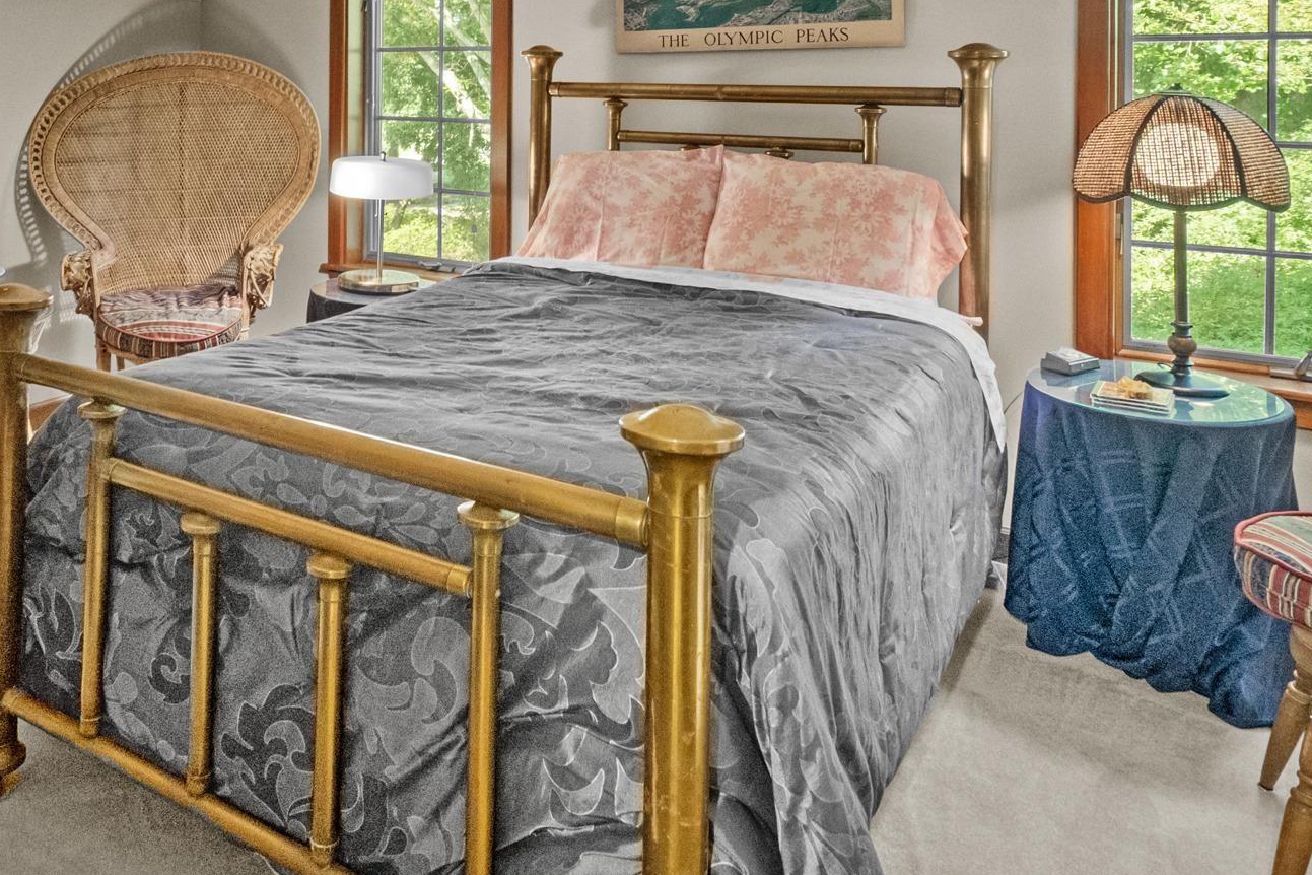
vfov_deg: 41.2
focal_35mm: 29
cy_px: 76
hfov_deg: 61.8
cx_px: 417
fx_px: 1057
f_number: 7.1
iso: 800
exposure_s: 1/1.25
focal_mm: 10
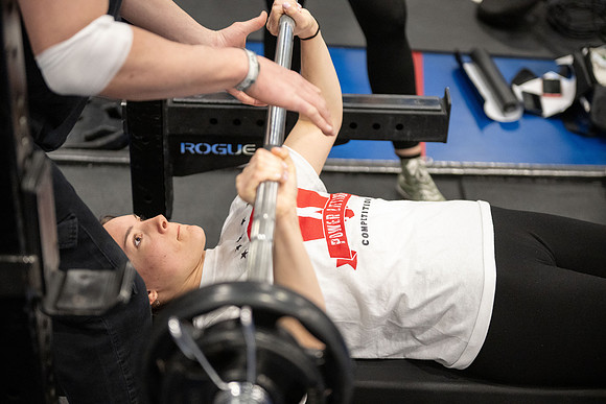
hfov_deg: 28.8
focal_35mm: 70
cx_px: 303
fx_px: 1179
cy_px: 202
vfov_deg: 19.5
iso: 6400
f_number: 2.8
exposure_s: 1/200
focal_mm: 70
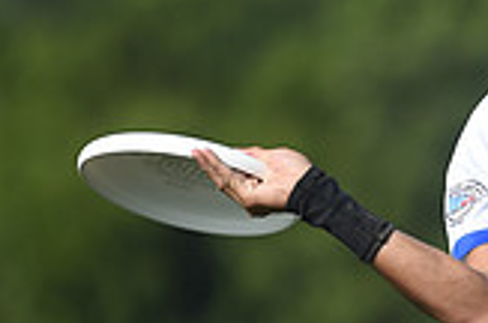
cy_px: 163
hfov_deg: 2.9
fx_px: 9646
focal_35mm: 713
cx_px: 647
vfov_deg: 1.9
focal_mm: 200
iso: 100
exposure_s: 1/1600
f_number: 3.2
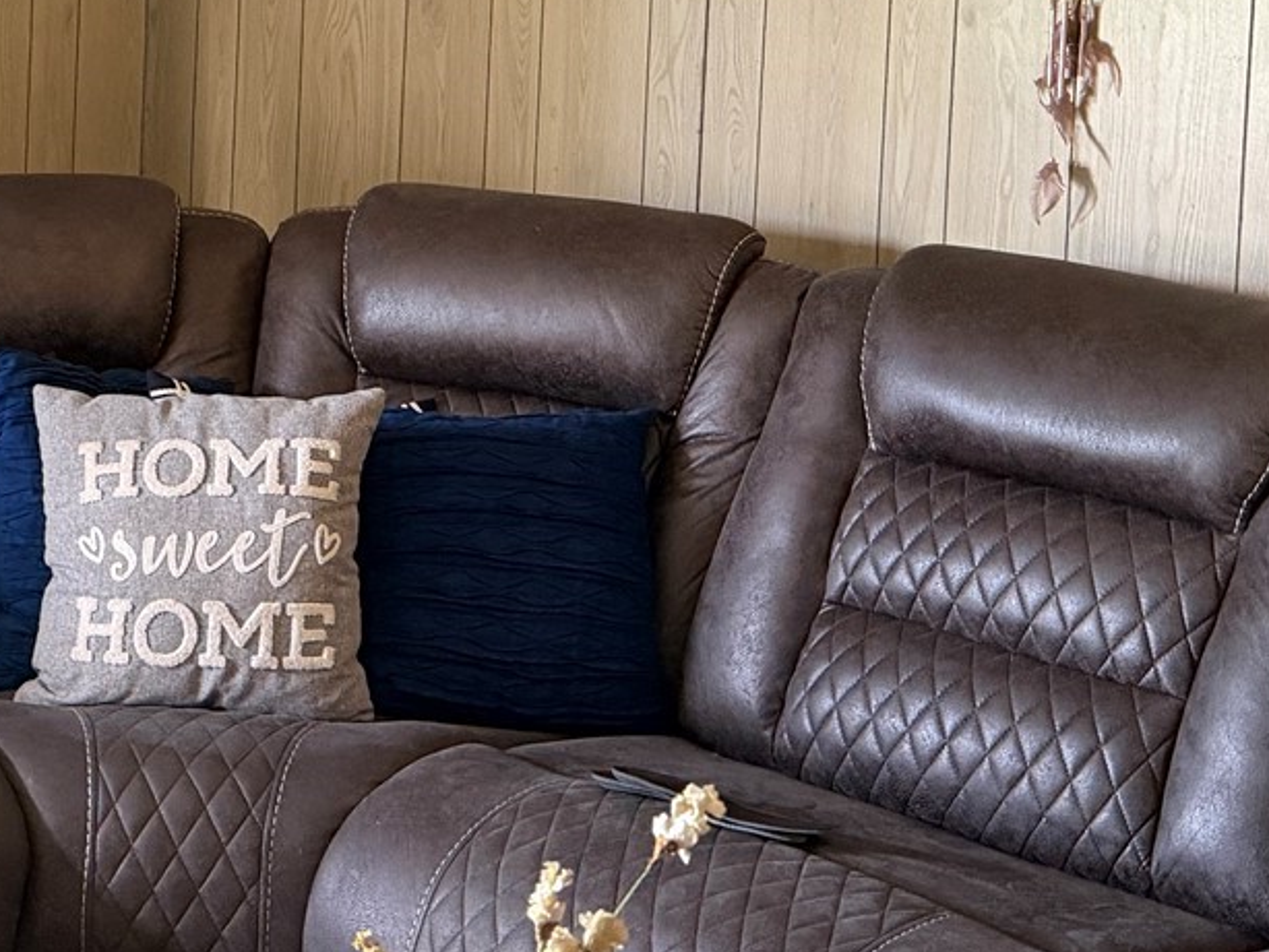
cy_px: -29
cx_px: 169
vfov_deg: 17.9
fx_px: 2934
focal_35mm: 80
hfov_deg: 23.9
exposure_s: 1/60
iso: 500
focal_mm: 6.76
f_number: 1.78
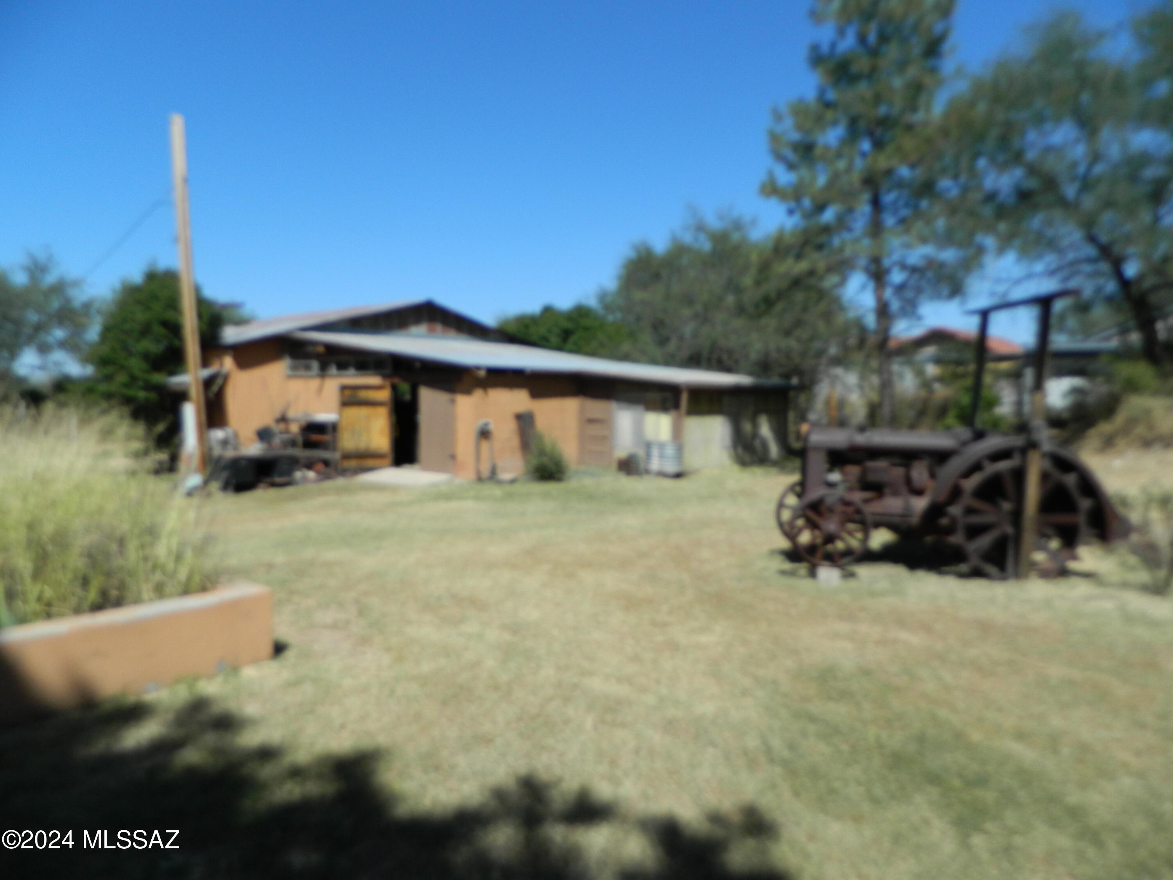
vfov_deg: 54.9
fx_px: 847
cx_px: 586
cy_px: 440
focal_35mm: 25
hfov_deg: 69.4
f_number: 8.7
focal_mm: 4.5
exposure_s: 1/160
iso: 80
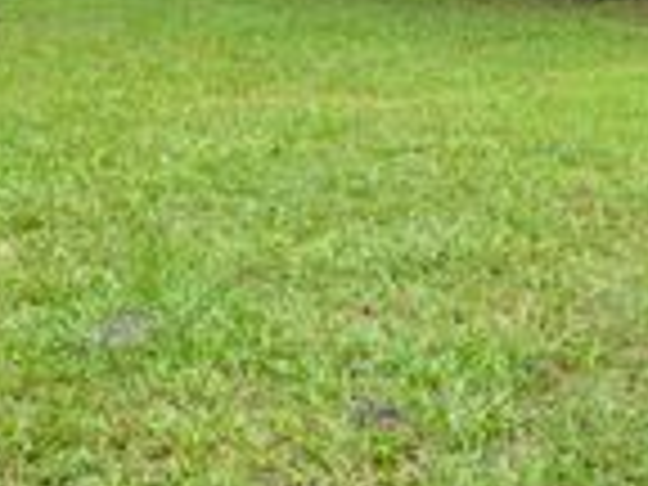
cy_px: -92
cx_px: 423
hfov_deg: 24.3
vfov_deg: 17.6
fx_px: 1498
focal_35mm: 80
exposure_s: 1/180
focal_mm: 5.4
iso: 80
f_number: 1.8
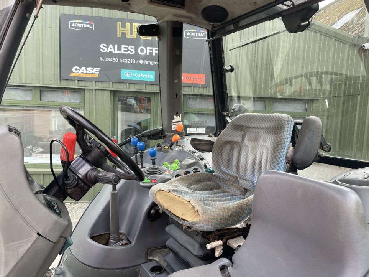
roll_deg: -1.8
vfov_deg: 51.3
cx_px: 188
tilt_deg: -3.1
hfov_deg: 65.3
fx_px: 288
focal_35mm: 27
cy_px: 142
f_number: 1.6
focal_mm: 4.2
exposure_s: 1/159
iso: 32
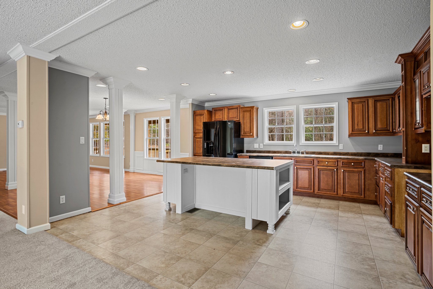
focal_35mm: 17
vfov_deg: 70.4
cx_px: 216
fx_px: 204
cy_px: 144
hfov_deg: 93.3
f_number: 11
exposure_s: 2.5
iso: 100
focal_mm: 17
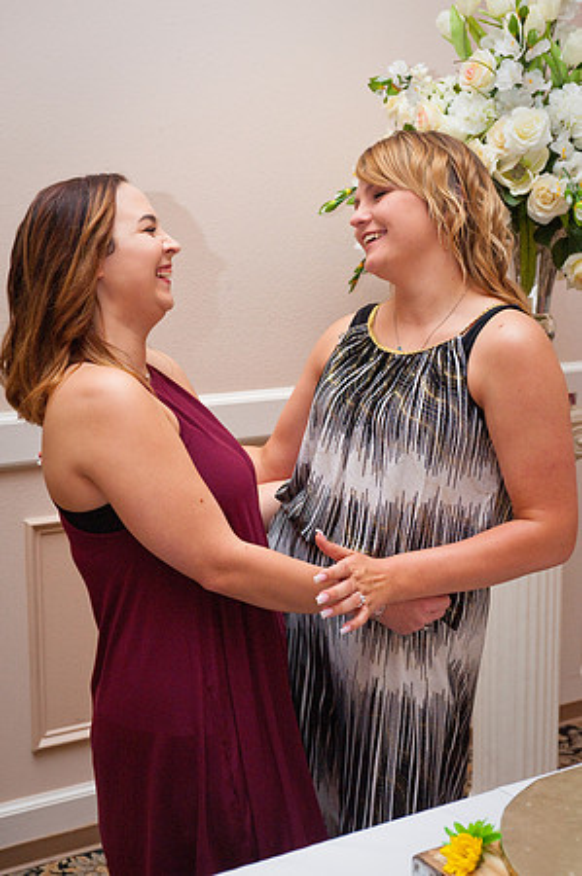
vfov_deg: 38.2
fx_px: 1264
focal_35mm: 52
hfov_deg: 25.9
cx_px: 291
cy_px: 438
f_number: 5.6
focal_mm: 52
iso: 3200
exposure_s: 1/160
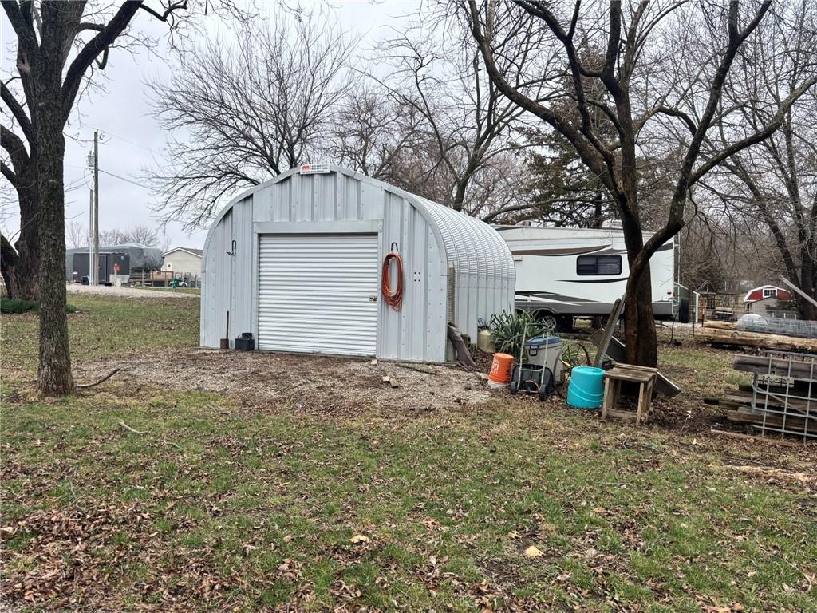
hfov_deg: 67.3
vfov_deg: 53.1
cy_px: 306
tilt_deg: -2.6
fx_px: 614
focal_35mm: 26
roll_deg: +0.0
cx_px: 408
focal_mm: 5.96
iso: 50
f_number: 1.6
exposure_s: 1/1381
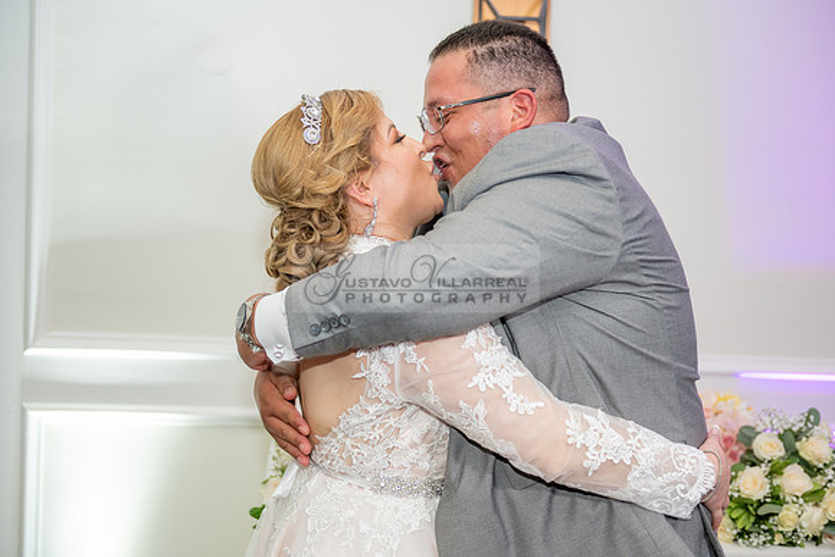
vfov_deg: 28.1
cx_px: 418
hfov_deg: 41.1
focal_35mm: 48
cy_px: 278
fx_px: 1114
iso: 800
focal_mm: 48
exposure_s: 1/100
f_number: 2.8
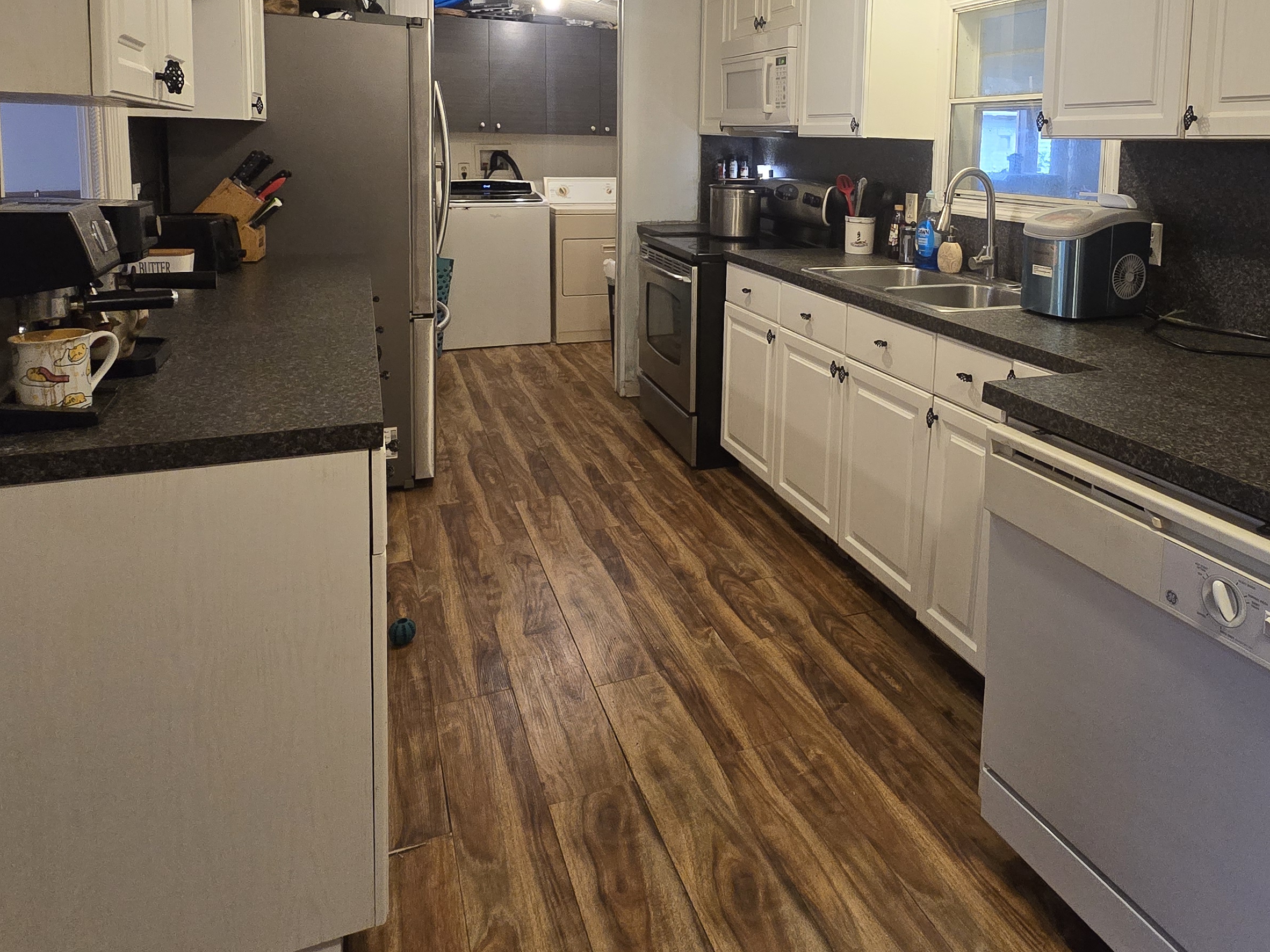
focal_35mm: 22
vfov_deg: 57.9
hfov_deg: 75.4
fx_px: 807
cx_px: 771
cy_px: 237
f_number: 2.2
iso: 500
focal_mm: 2.2
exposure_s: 1/60
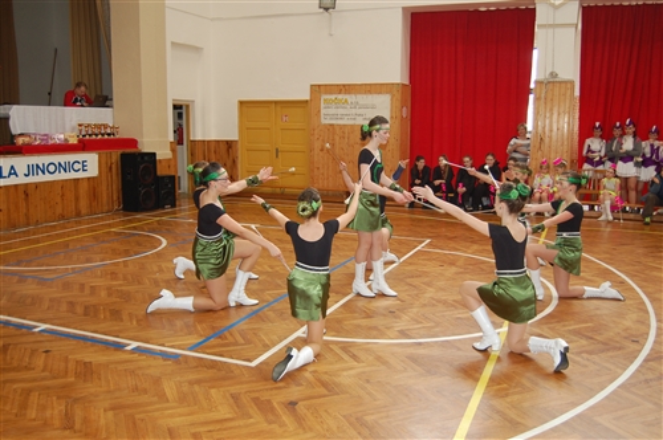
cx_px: 332
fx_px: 607
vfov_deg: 39.9
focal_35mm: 33
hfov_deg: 57.3
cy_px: 220
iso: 400
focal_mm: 22
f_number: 3.8
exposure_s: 1/60
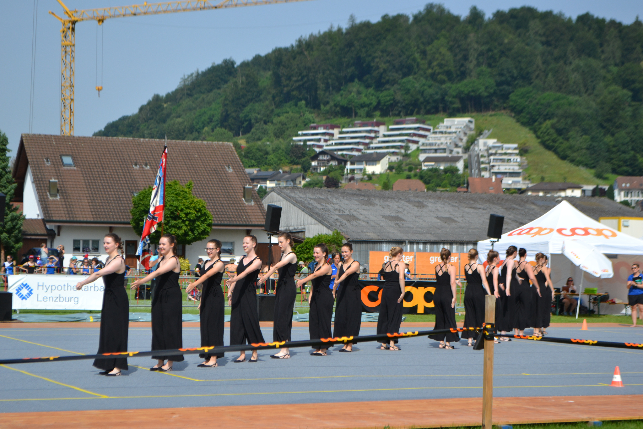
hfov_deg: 28.1
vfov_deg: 18.9
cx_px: 322
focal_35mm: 72
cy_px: 214
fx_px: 1286
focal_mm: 48
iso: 400
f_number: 7.1
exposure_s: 1/2000
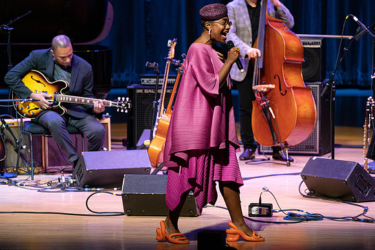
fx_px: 3606
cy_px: 130
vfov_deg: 4.0
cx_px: 188
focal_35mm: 346
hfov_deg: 6.0
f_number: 5.6
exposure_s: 1/250
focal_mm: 333
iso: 4000
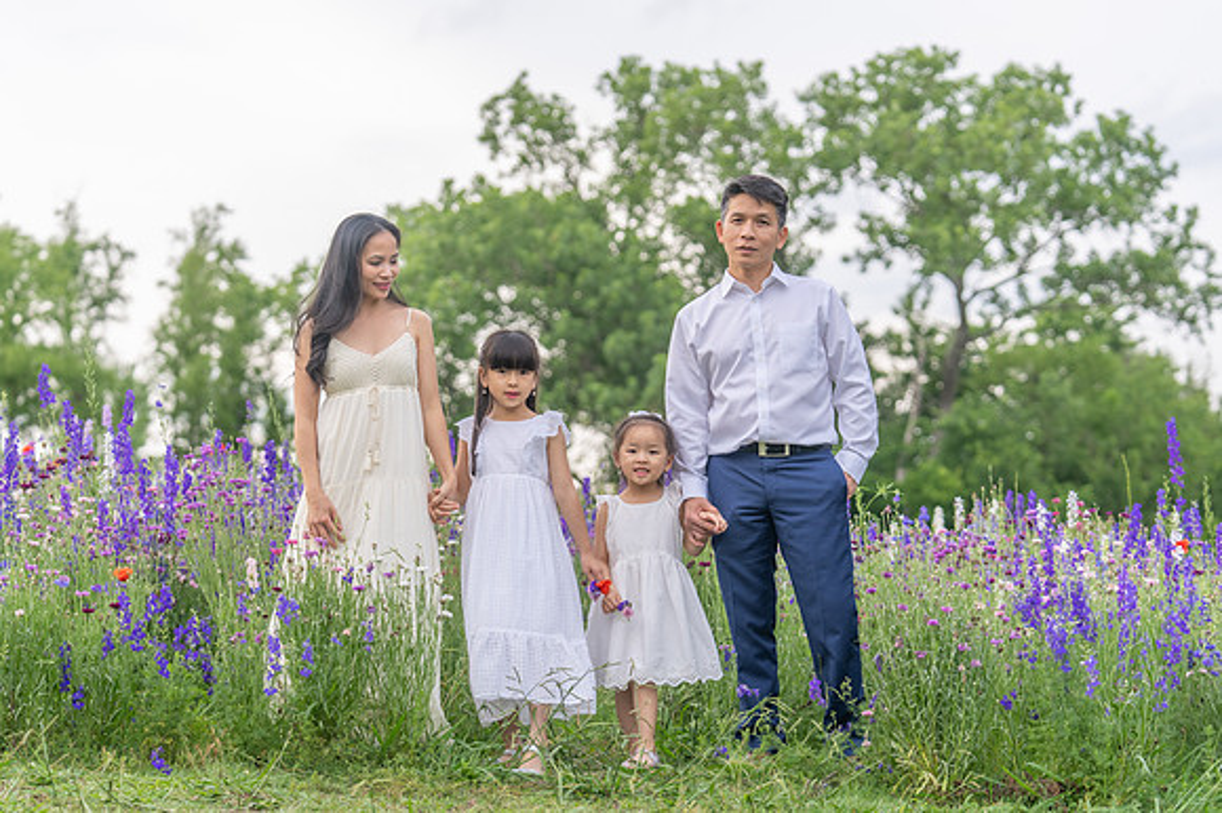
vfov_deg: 14.7
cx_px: 563
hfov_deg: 22.0
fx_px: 3150
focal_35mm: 93
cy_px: 439
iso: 160
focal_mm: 85
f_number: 3.2
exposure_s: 1/400
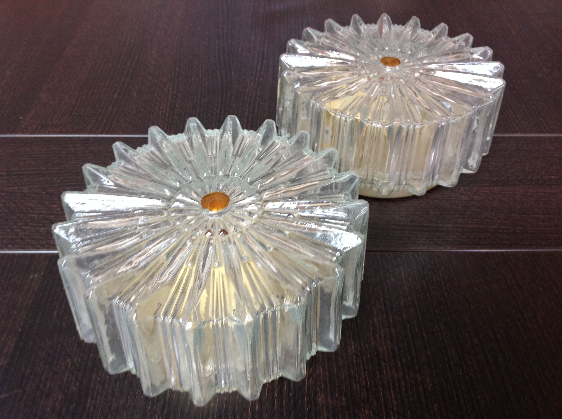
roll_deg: -1.1
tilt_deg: -44.2
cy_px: 210
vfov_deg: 40.6
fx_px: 567
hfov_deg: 52.7
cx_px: 281
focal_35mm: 35
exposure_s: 1/15
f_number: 2.4
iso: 100
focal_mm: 4.28
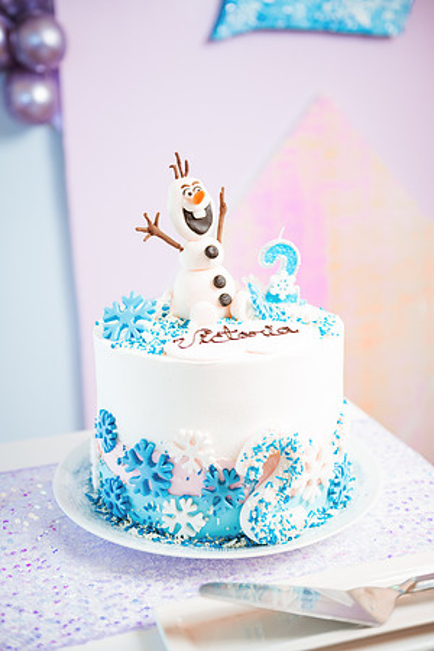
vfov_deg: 41.1
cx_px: 217
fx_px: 868
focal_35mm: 48
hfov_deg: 28.1
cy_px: 326
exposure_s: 1/200
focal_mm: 48
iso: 640
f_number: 2.8
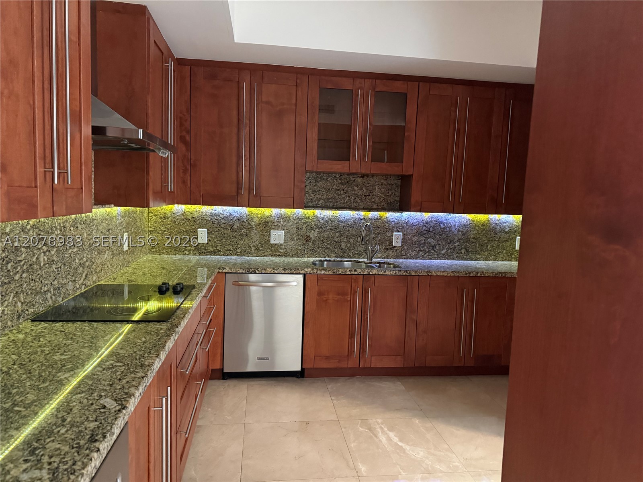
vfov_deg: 56.8
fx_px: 446
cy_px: 241
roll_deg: -2.9
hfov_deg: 71.6
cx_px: 322
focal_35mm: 24
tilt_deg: -4.8
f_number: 1.78
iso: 800
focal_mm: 6.76
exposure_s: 1/30
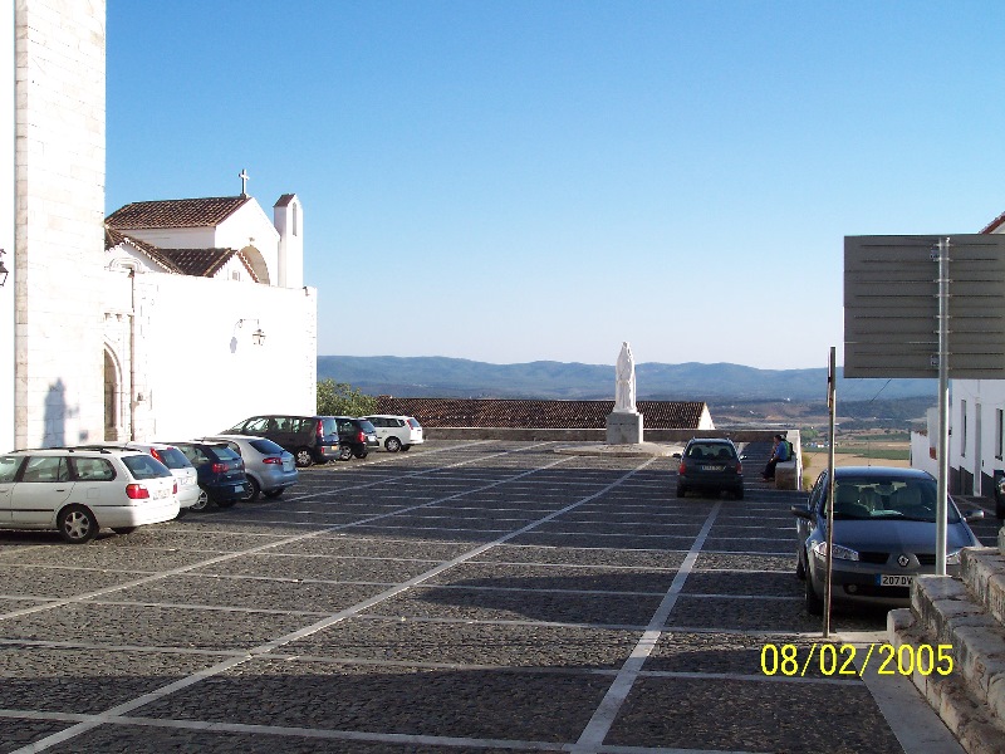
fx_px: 1103
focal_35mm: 38
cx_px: 502
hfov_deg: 49.0
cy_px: 377
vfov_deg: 37.7
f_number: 4.8
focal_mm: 8
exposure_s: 1/500
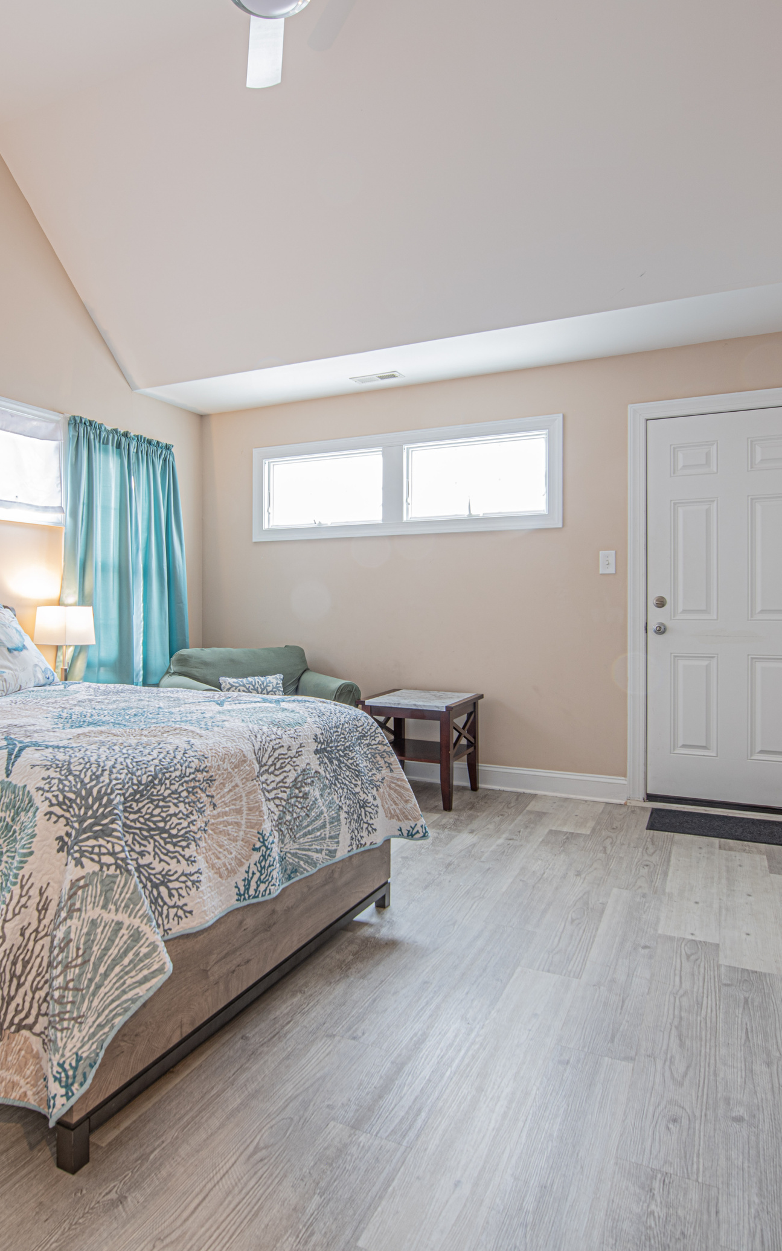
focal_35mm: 22
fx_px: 750
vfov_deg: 79.6
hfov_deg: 54.3
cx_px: 286
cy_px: 617
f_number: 9
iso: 64
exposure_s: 1.6
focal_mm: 14
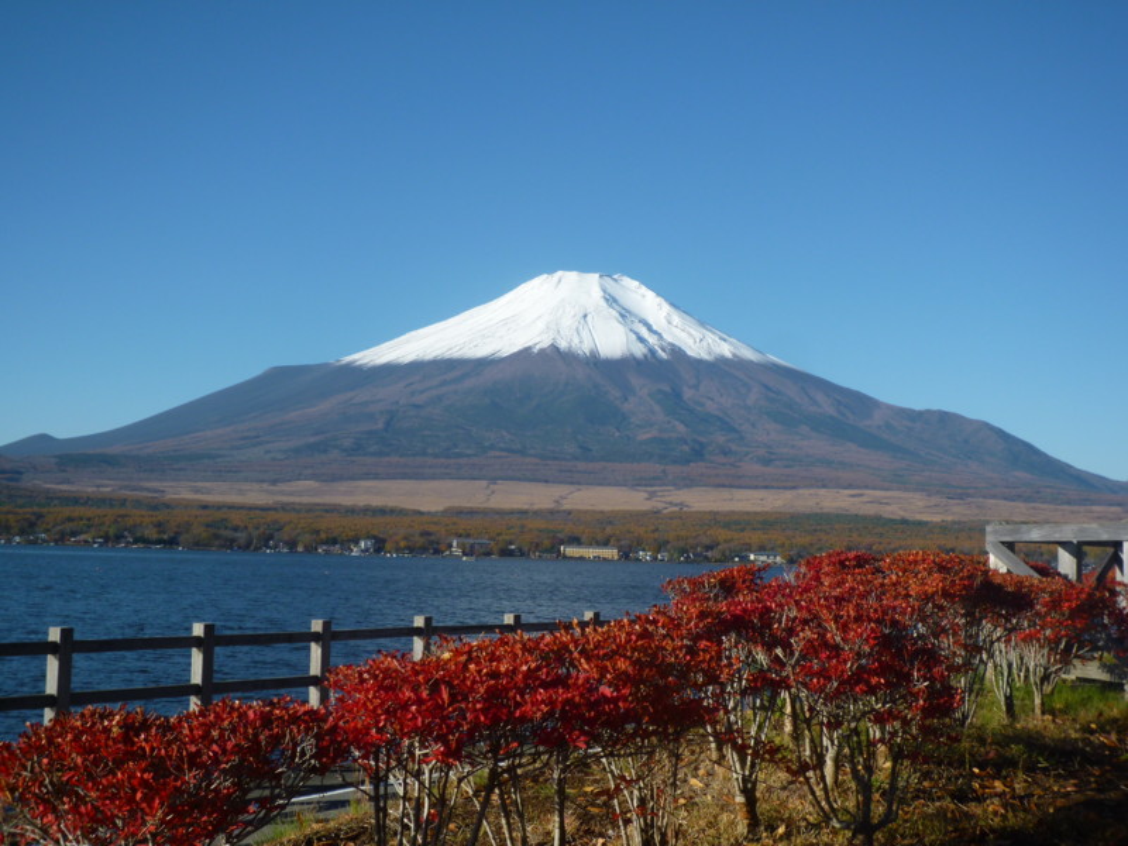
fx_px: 1532
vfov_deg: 30.9
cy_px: 423
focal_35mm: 47
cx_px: 564
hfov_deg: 40.4
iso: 80
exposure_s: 1/640
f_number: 4.3
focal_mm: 8.3
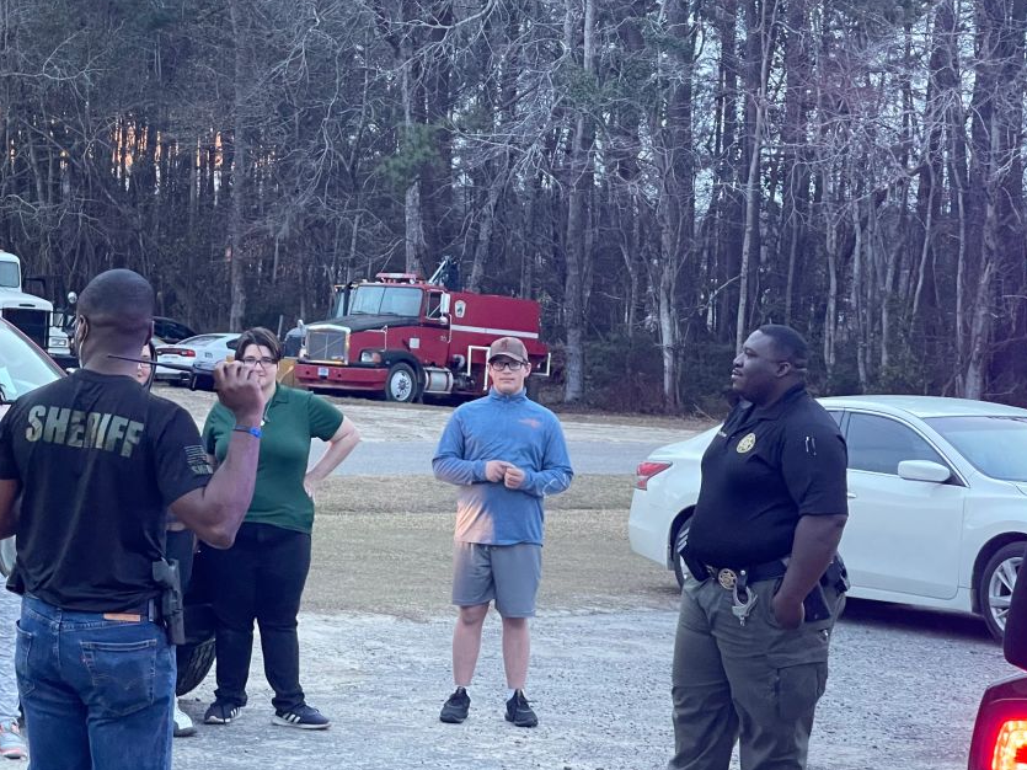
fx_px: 2729
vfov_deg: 16.1
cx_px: 305
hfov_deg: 21.2
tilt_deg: -0.7
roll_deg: -1.9
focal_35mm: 92
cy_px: 326
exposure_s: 1/56
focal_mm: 7.5
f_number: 2.2
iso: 500
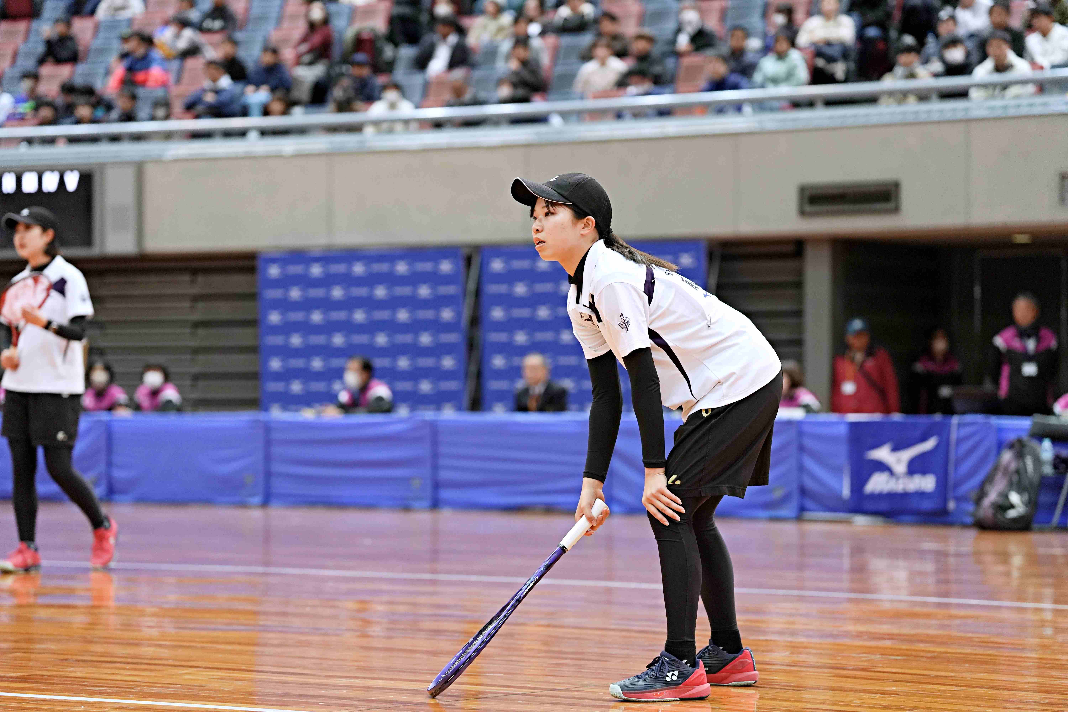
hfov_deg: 18.4
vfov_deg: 12.3
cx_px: 534
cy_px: 356
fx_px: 3293
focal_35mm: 111
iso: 1600
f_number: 2.8
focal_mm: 111
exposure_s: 1/400
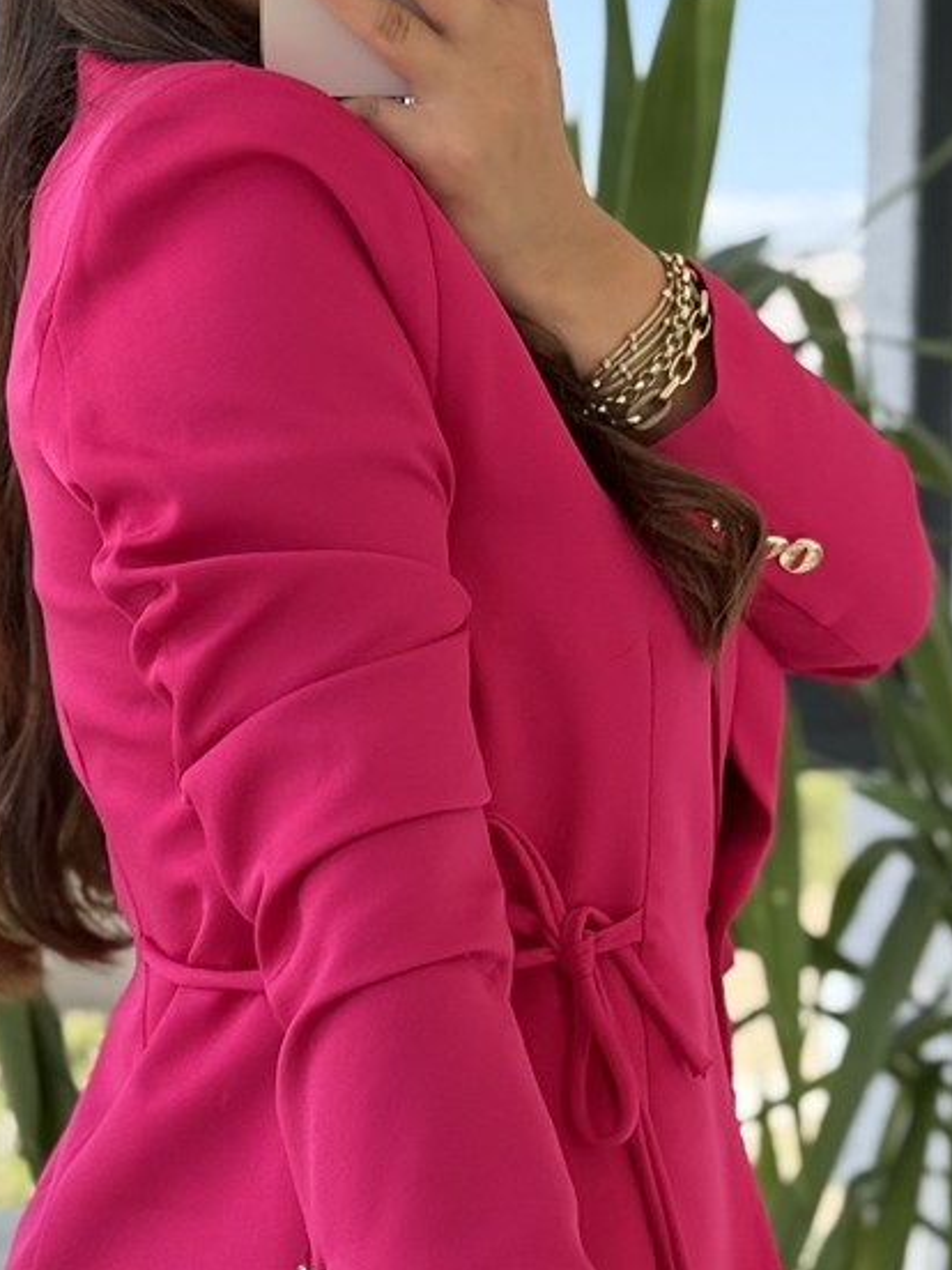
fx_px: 4254
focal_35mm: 116
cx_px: 582
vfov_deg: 17.0
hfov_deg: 12.8
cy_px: 673
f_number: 1.78
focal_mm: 6.76
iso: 80
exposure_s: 1/754
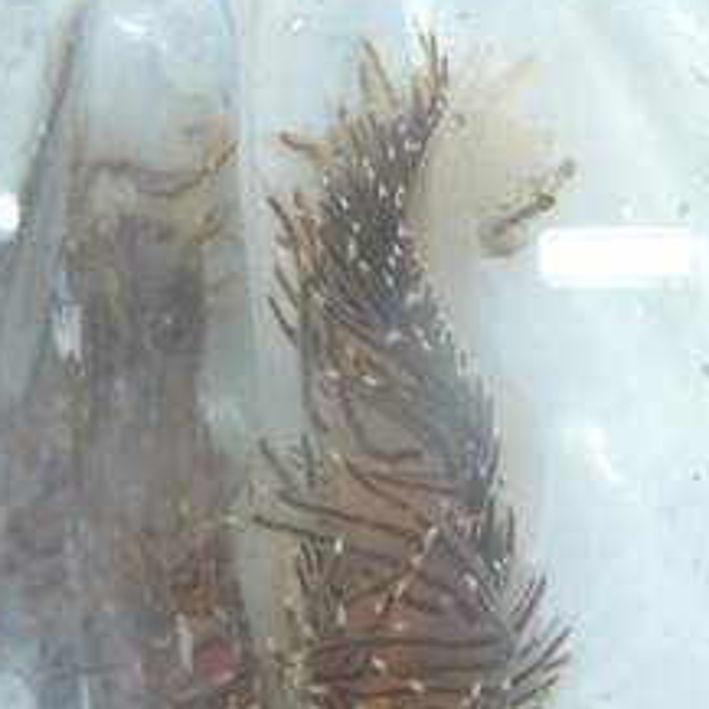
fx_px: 1692
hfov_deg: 22.4
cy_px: 167
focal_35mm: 73
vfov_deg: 23.4
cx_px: 768
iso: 100
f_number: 3.3
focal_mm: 4.9
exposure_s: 1/500
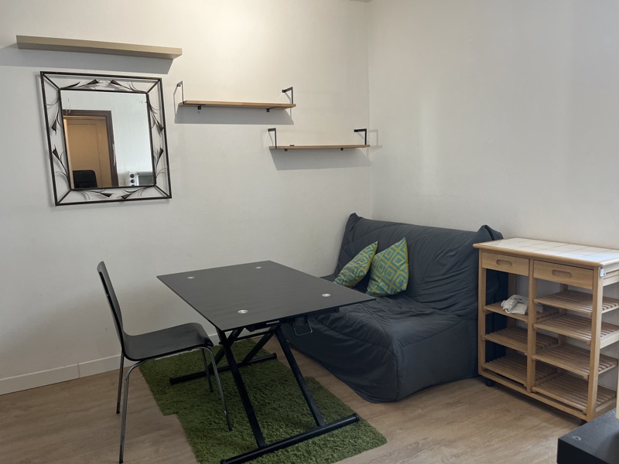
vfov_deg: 53.1
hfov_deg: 67.3
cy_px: 232
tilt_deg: -8.6
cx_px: 310
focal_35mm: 26
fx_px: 465
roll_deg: +2.3
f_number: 1.6
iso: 200
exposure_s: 1/50
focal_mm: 5.1
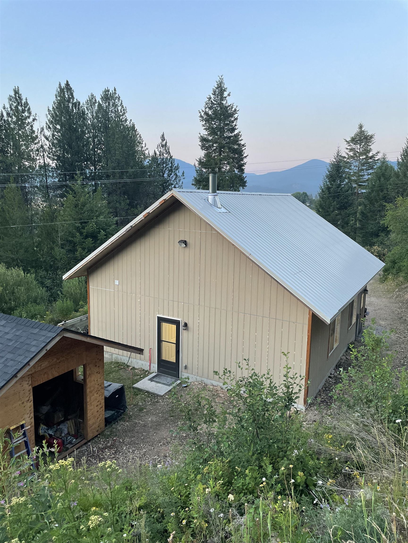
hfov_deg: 53.1
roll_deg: -0.7
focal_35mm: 26
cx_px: 204
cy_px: 272
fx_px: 409
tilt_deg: -9.1
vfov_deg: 67.3
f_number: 1.6
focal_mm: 4.2
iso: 125
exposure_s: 1/121
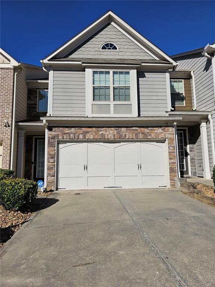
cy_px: 144
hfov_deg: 58.9
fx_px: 190
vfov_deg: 73.9
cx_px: 108
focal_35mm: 23
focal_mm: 6.3
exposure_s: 1/1695
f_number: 1.7
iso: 10
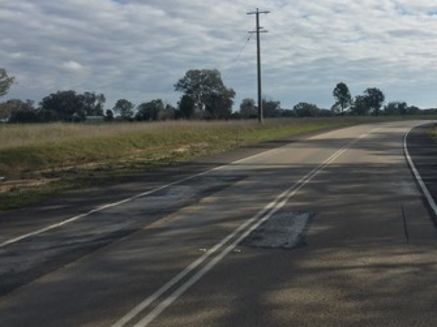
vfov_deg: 31.8
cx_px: 282
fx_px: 568
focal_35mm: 45
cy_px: 102
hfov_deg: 41.7
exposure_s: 1/3049
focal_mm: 4.15
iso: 32
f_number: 2.2
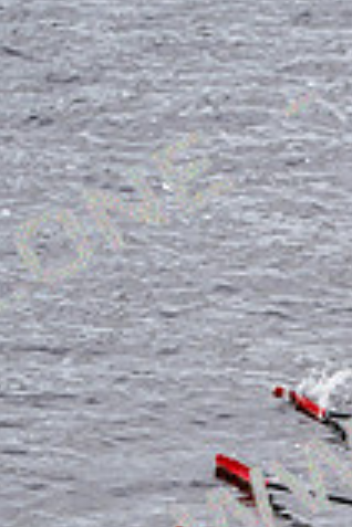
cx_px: 581
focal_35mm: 731
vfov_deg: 2.8
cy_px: 572
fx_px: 10720
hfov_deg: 1.9
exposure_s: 1/2000
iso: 250
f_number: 2.8
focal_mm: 200
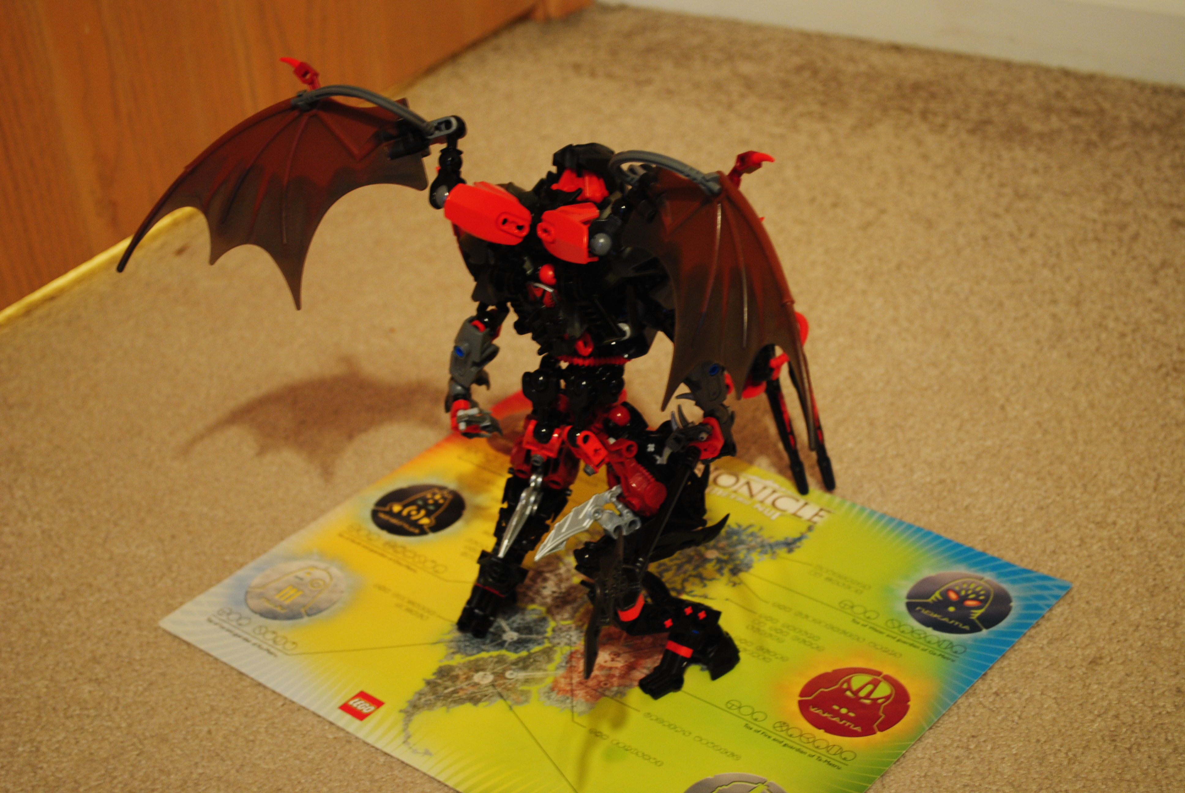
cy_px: 396
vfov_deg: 21.6
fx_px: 2076
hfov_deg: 31.9
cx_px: 592
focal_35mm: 63
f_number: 5.3
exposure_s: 1.3
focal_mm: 42
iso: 400
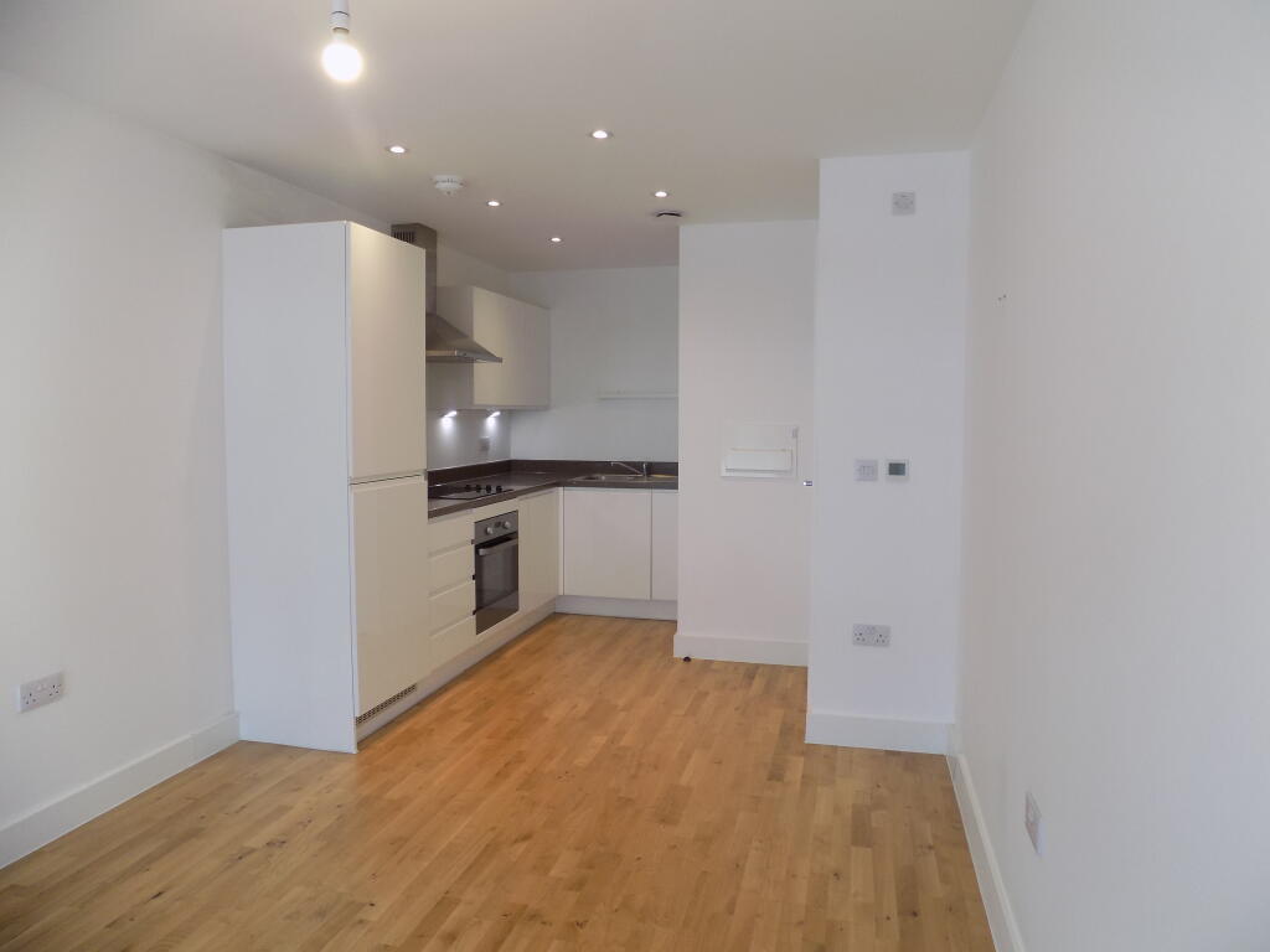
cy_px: 476
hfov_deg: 73.9
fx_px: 844
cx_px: 635
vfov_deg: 58.9
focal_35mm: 23
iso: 100
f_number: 3.1
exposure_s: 1/30
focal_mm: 4
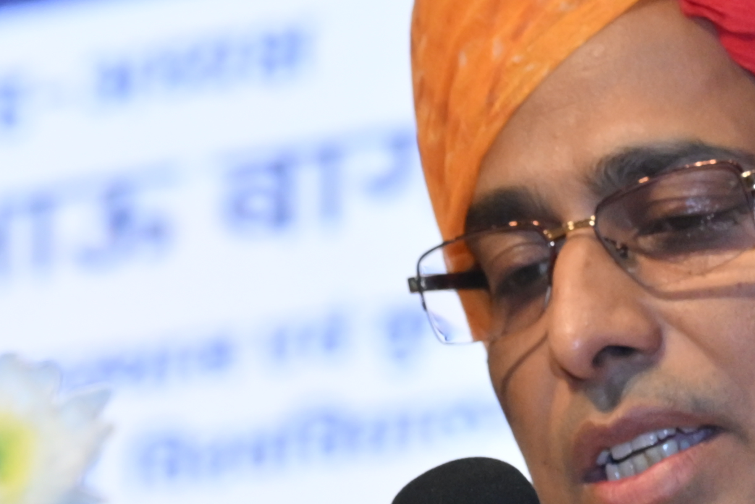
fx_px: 10382
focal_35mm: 495
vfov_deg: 2.8
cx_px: -92
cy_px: 428
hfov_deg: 4.2
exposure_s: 1/125
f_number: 5.6
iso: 1250
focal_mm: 100
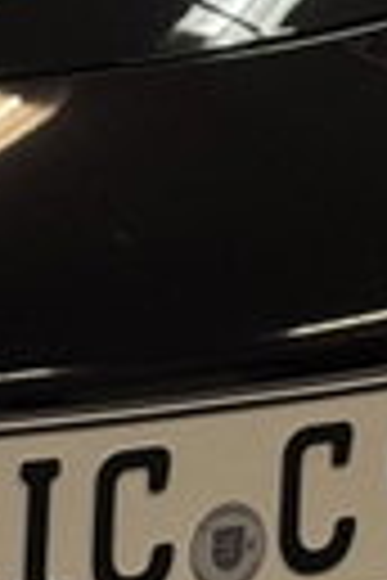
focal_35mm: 396
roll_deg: +0.0
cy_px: -193
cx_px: -1044
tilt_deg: -8.1
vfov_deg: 5.2
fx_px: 6385
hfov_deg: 3.3
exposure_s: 1/50
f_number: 1.78
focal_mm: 6.76
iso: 160
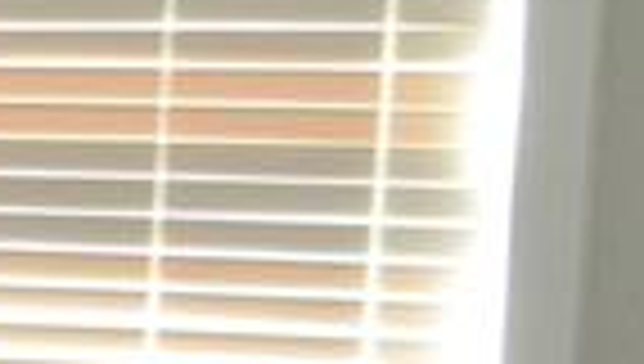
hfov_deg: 9.4
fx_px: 3455
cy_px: 818
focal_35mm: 202
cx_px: -928
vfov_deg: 5.8
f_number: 3.5
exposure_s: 1/60
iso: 1100
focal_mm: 18
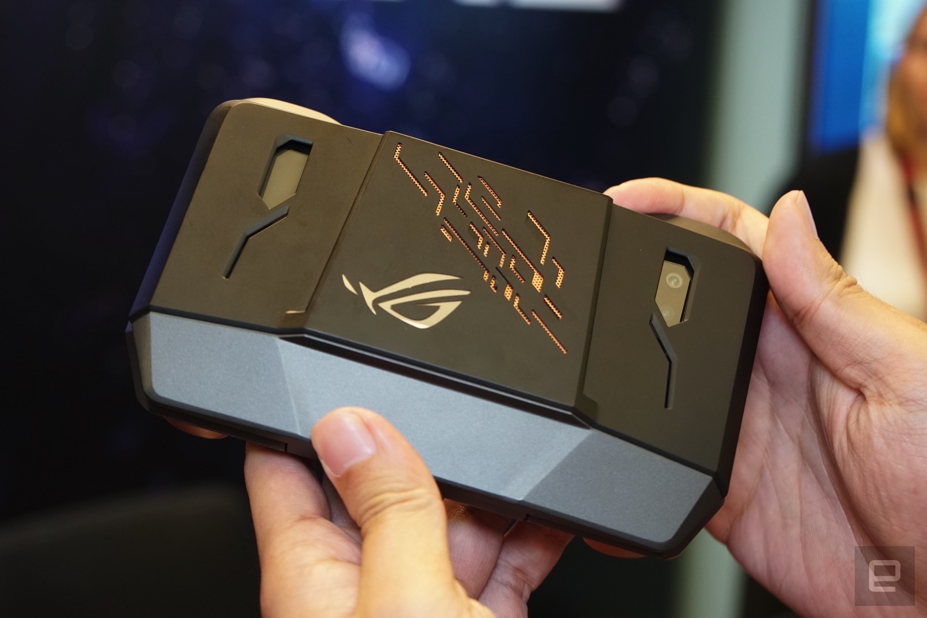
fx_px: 1584
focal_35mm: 62
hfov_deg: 32.6
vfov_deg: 22.1
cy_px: 309
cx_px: 464
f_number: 4
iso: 1250
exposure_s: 1/80
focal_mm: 41
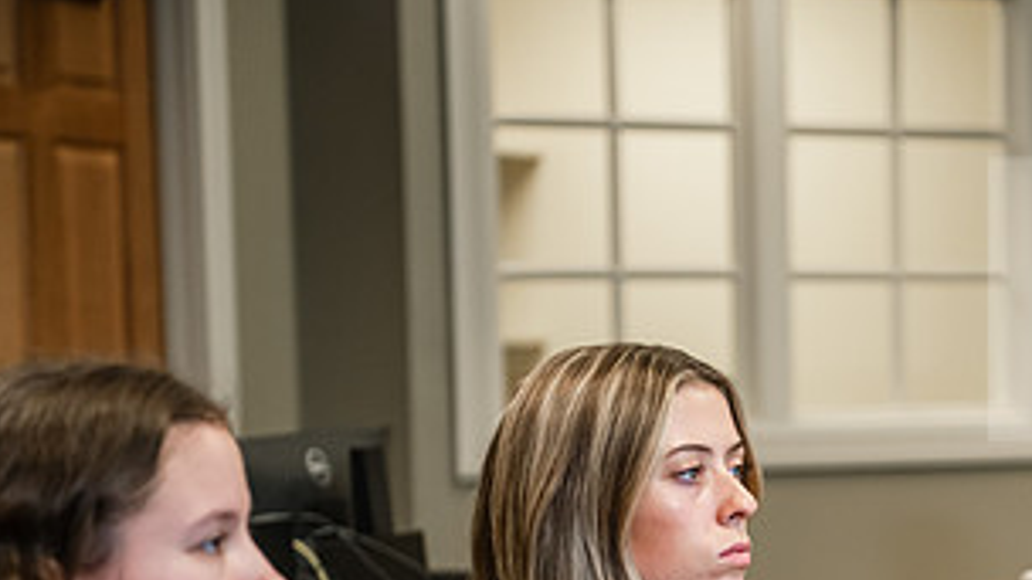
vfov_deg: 10.1
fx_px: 3256
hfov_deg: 17.8
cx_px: 911
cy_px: 578
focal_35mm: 119
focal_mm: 58
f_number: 2.8
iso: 1000
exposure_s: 1/160
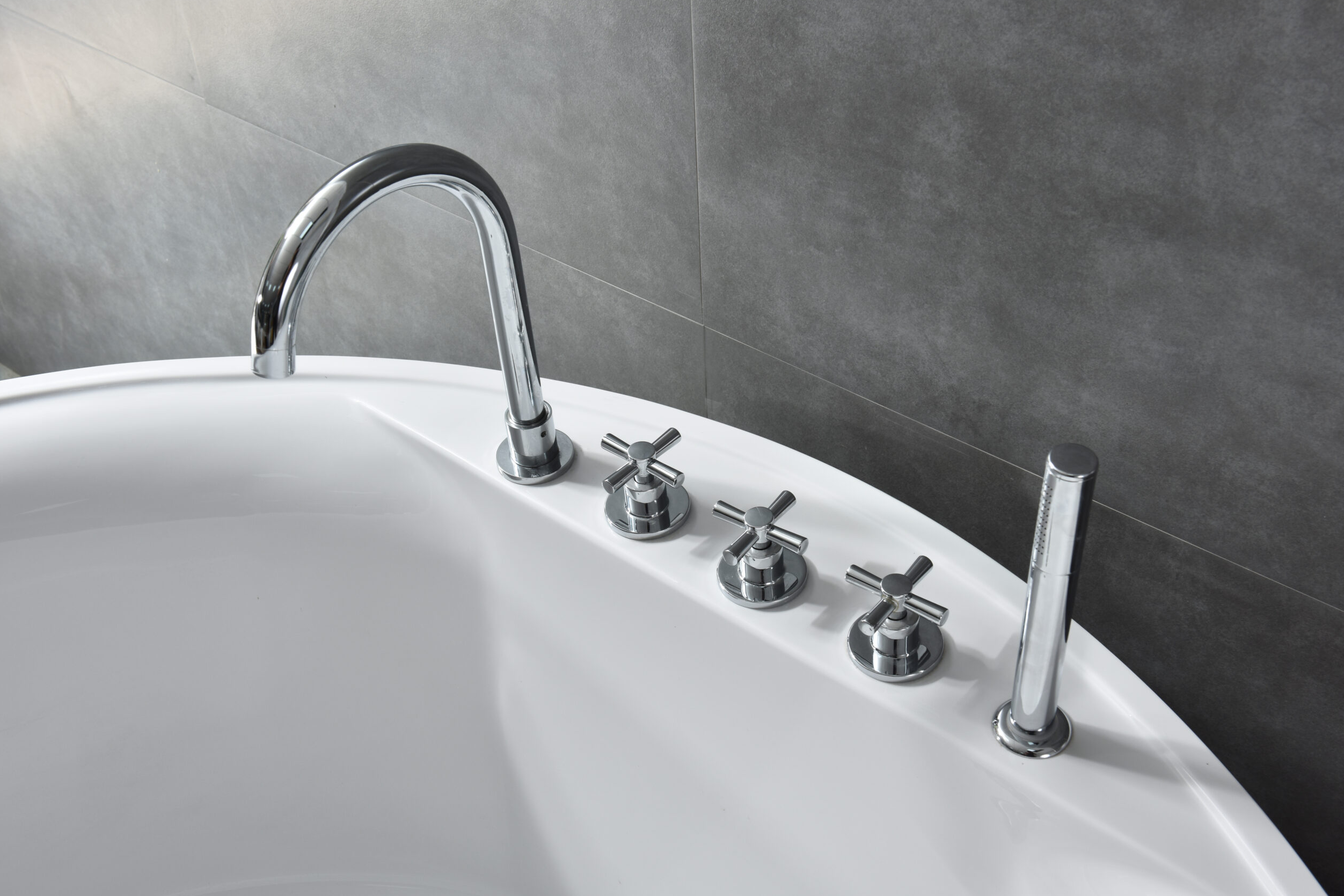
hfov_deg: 43.6
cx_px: 686
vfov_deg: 29.9
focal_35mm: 45
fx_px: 1680
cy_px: 451
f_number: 13
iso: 200
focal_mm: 44
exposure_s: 1/100
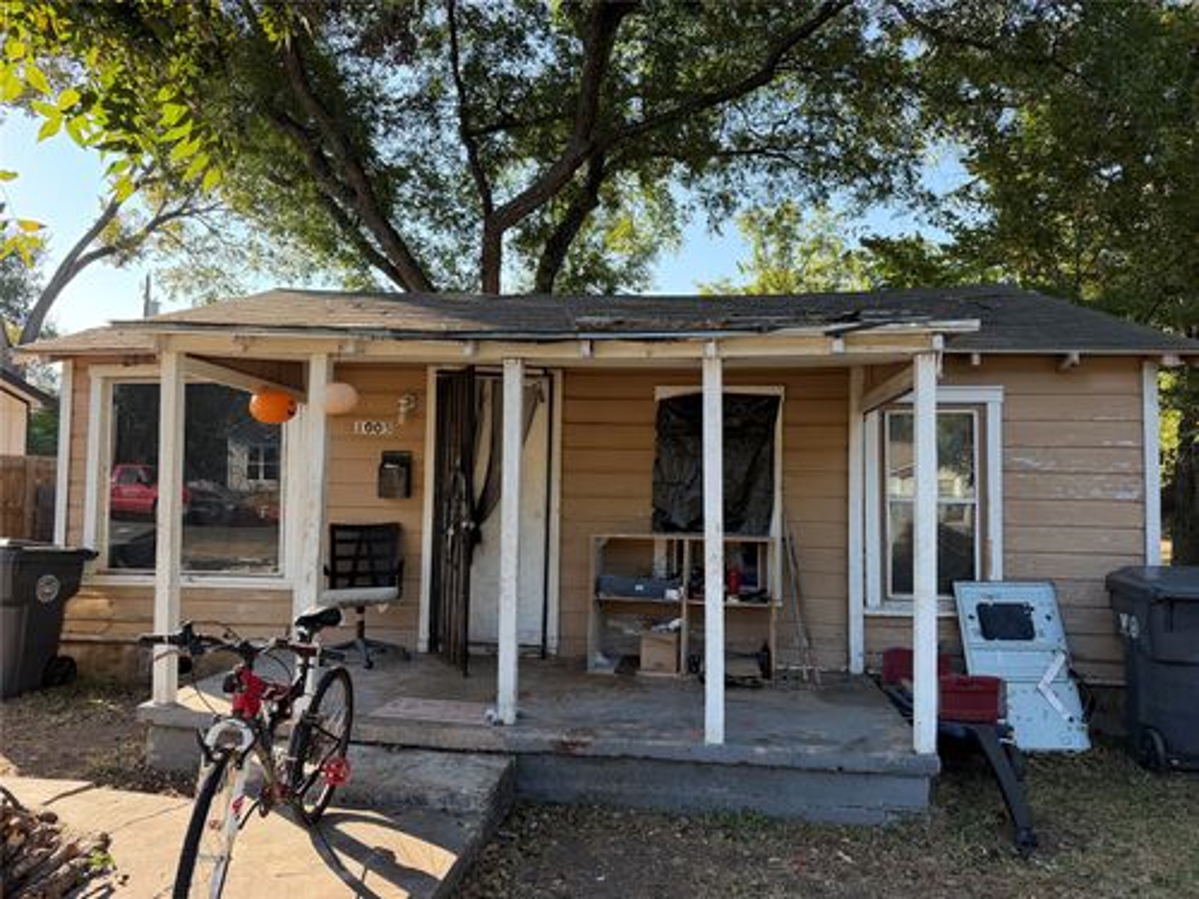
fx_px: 831
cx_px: 600
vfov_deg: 56.8
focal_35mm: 24
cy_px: 450
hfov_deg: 71.6
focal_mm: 6.76
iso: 100
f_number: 1.78
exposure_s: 1/742
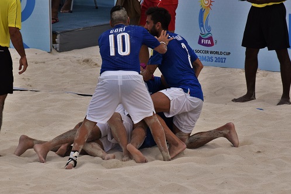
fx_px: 2932
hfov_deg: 5.7
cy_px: 97
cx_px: 146
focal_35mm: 363
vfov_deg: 3.8
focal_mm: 240
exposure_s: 1/1000
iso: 640
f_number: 11
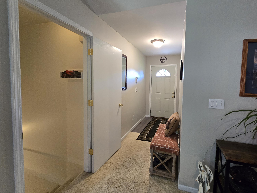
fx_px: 111
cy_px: 89
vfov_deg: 81.6
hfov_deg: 97.8
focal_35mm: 15
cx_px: 143
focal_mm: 2.2
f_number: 2.2
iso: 320
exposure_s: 1/60
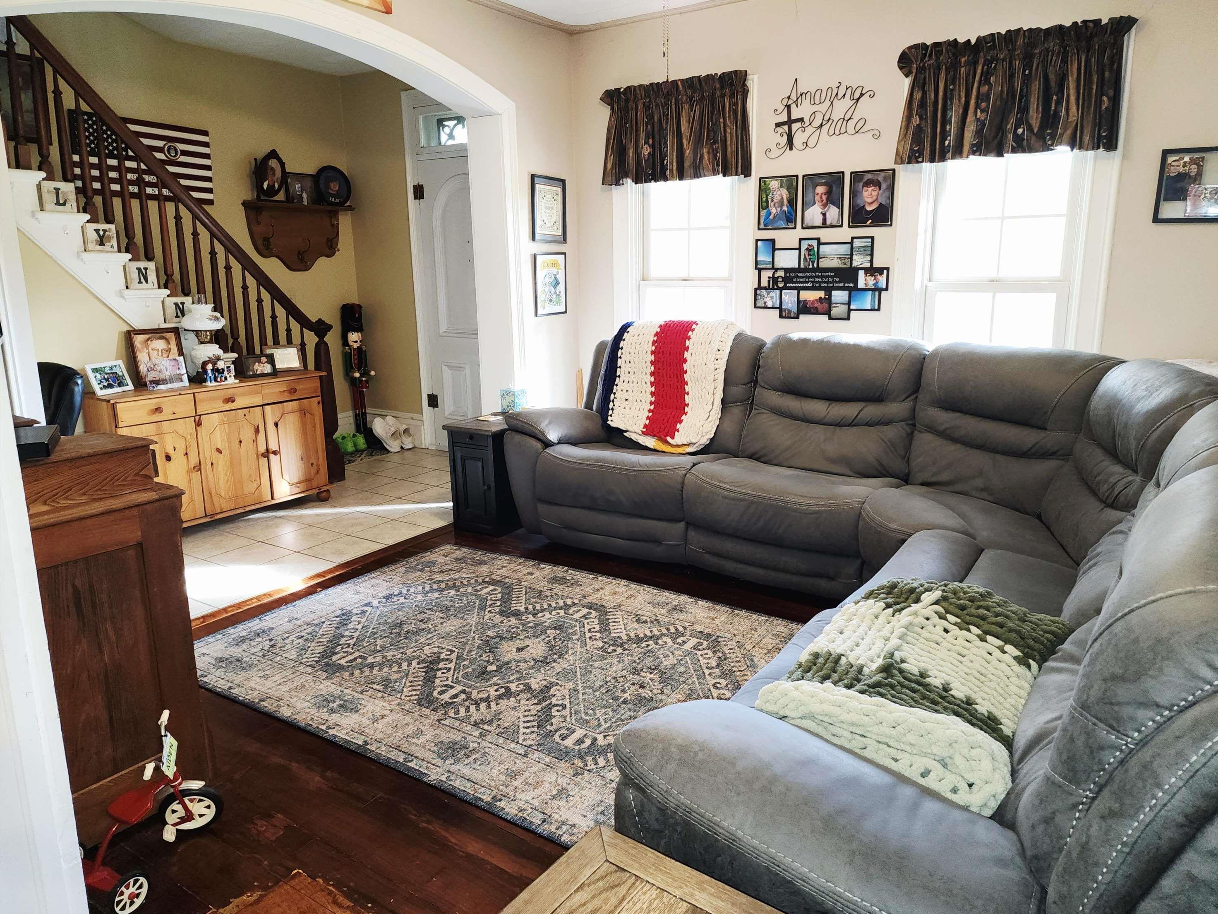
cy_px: 440
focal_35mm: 24
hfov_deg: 71.6
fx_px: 844
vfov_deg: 56.8
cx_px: 634
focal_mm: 6.4
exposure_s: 1/10
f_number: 1.8
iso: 125
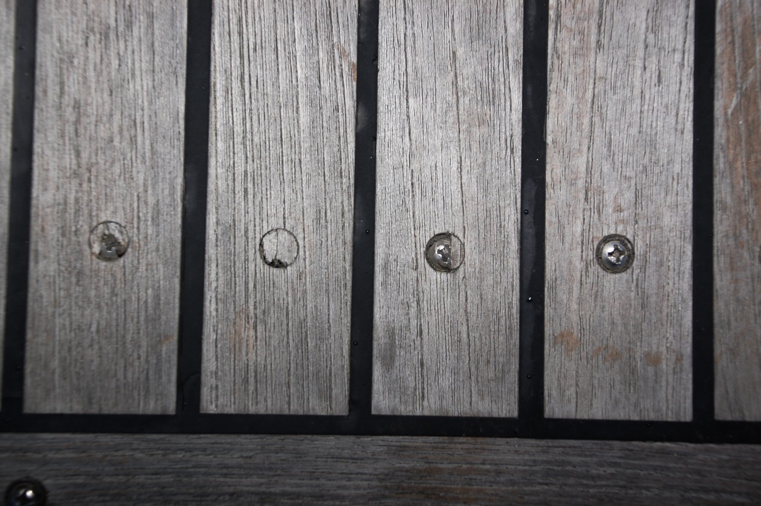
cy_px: 253
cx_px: 380
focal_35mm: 66
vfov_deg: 20.6
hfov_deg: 30.5
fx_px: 1394
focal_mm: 44
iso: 200
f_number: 4.8
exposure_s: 1/60
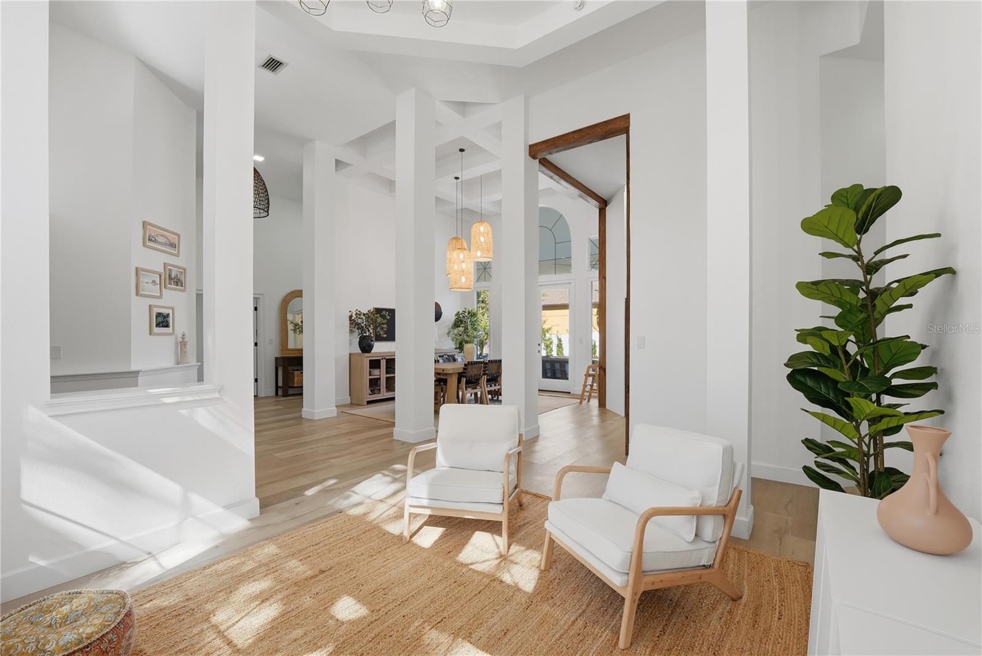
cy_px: 328
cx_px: 491
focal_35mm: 14
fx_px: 382
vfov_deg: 81.3
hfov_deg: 104.2
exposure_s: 1/400
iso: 250
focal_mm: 14
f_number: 6.3
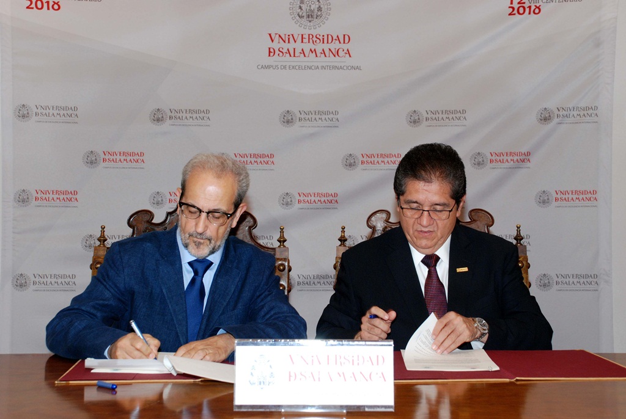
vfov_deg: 23.9
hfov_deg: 35.0
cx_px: 313
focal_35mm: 57
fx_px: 993
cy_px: 210
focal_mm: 38
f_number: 5.6
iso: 400
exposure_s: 1/60
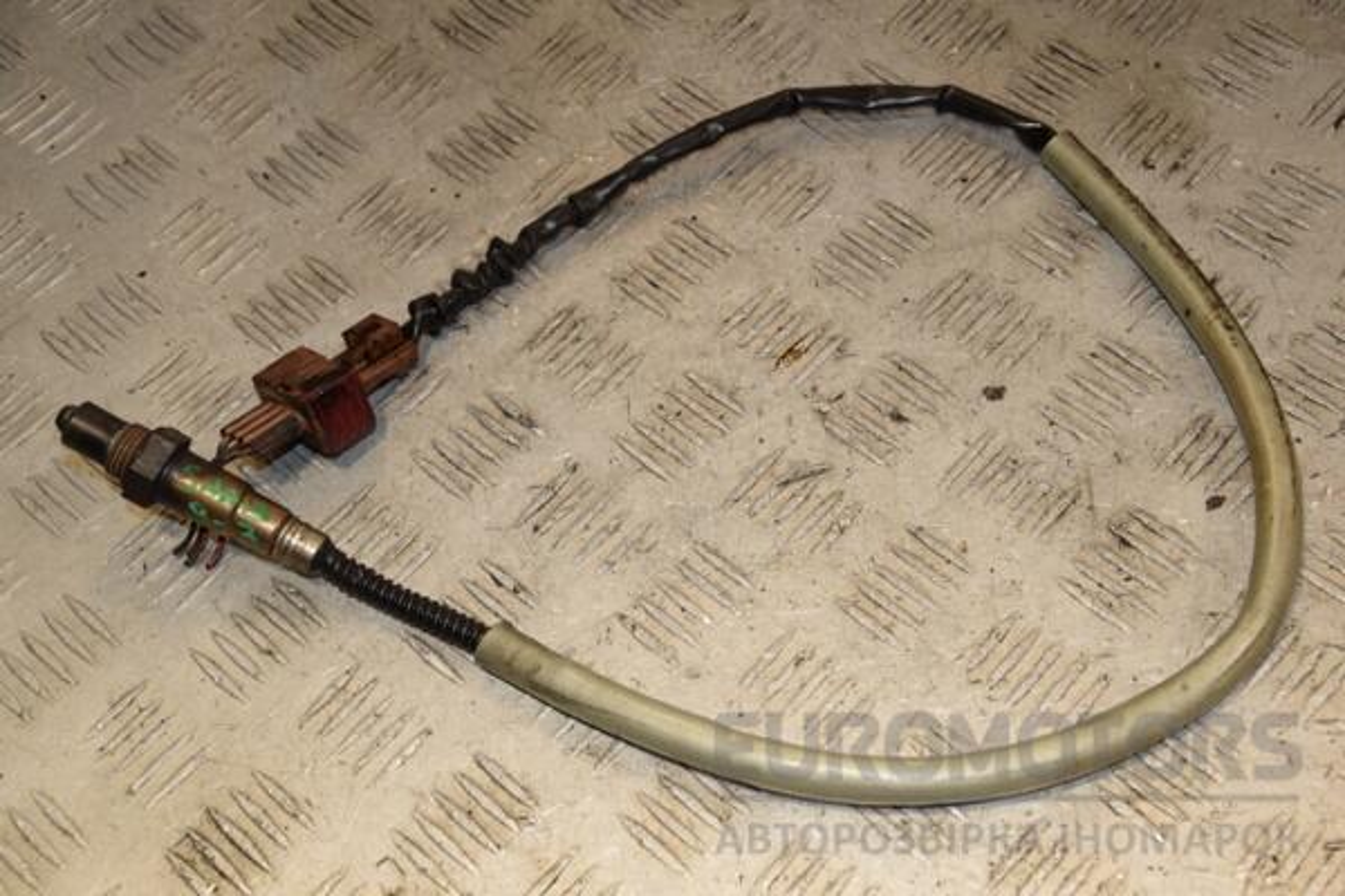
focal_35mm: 57
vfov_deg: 23.8
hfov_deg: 35.1
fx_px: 2129
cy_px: 448
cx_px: 672
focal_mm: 38
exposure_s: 1/200
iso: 800
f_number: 9
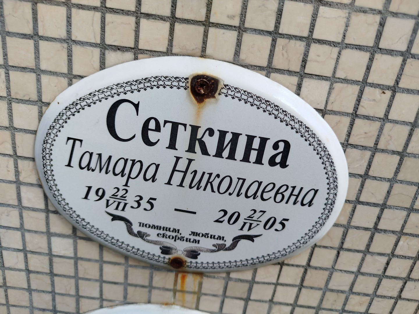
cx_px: 210
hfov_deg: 71.6
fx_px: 291
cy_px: 157
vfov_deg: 56.8
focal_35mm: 24
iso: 50
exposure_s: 1/643
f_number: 1.7
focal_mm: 5.31
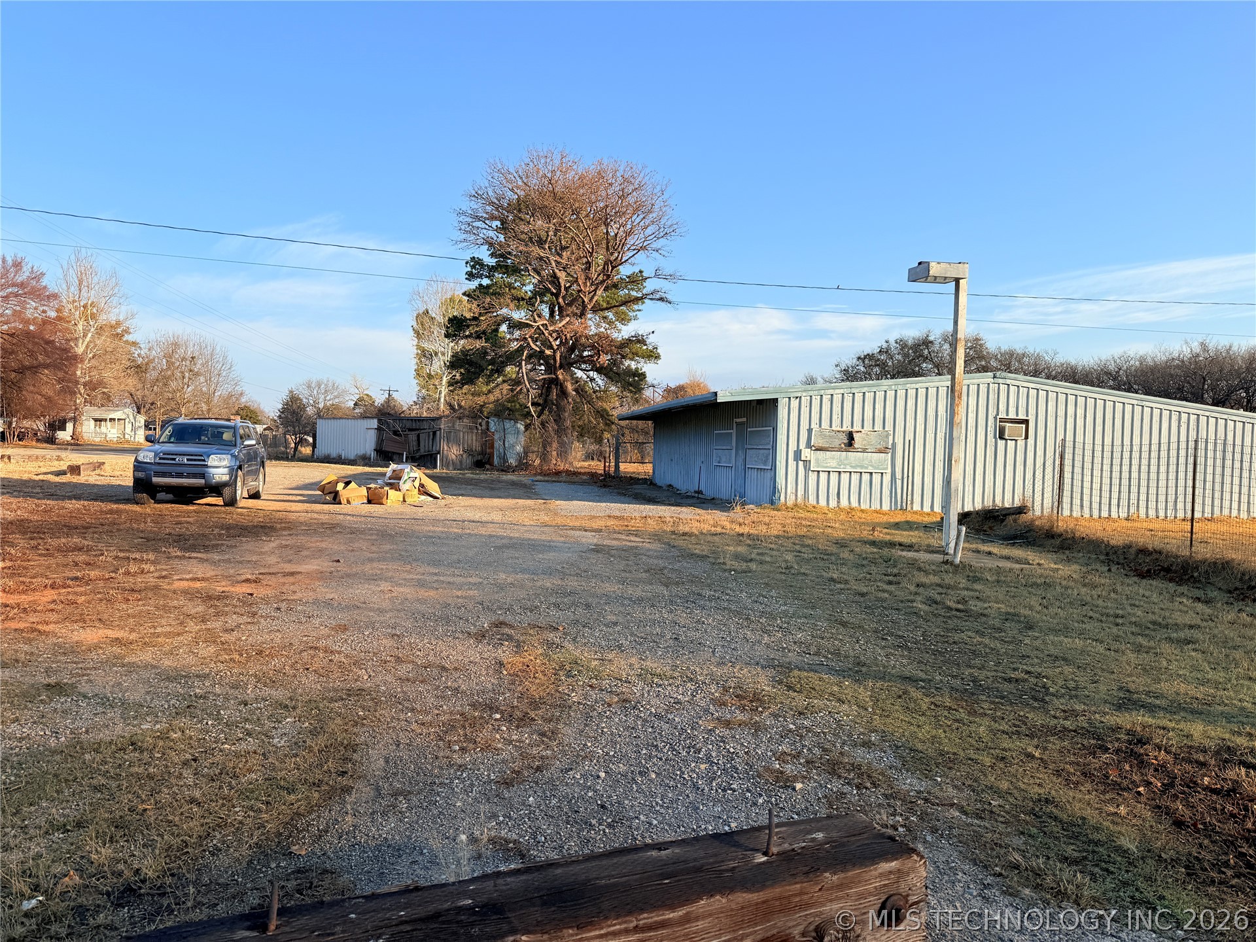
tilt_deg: -1.6
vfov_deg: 56.8
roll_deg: -1.7
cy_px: 471
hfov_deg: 71.6
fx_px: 871
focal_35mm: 24
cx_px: 628
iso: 80
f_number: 1.78
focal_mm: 6.76
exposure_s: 1/4405
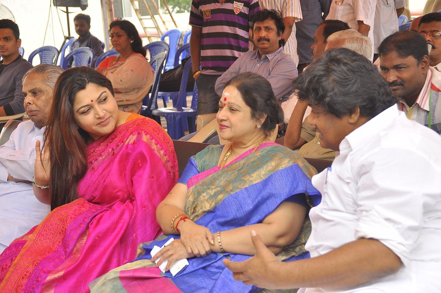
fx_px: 954
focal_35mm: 78
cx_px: 220
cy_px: 146
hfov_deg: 26.0
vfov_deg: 17.4
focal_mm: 52
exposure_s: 1/125
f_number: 7.1
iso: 250
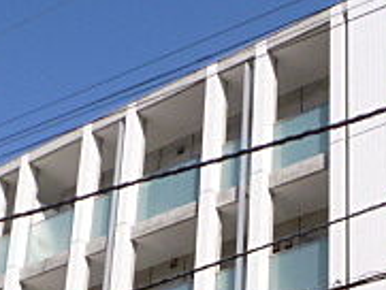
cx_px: 211
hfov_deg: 23.0
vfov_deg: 16.2
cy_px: 407
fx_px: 948
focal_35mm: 85
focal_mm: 4.3
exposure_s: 1/400
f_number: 5.6
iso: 80
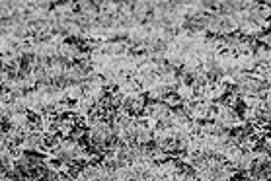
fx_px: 1567
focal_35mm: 208
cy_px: -102
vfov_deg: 6.5
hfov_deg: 9.7
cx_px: 353
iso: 500
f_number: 2.8
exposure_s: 1/1000
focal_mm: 50
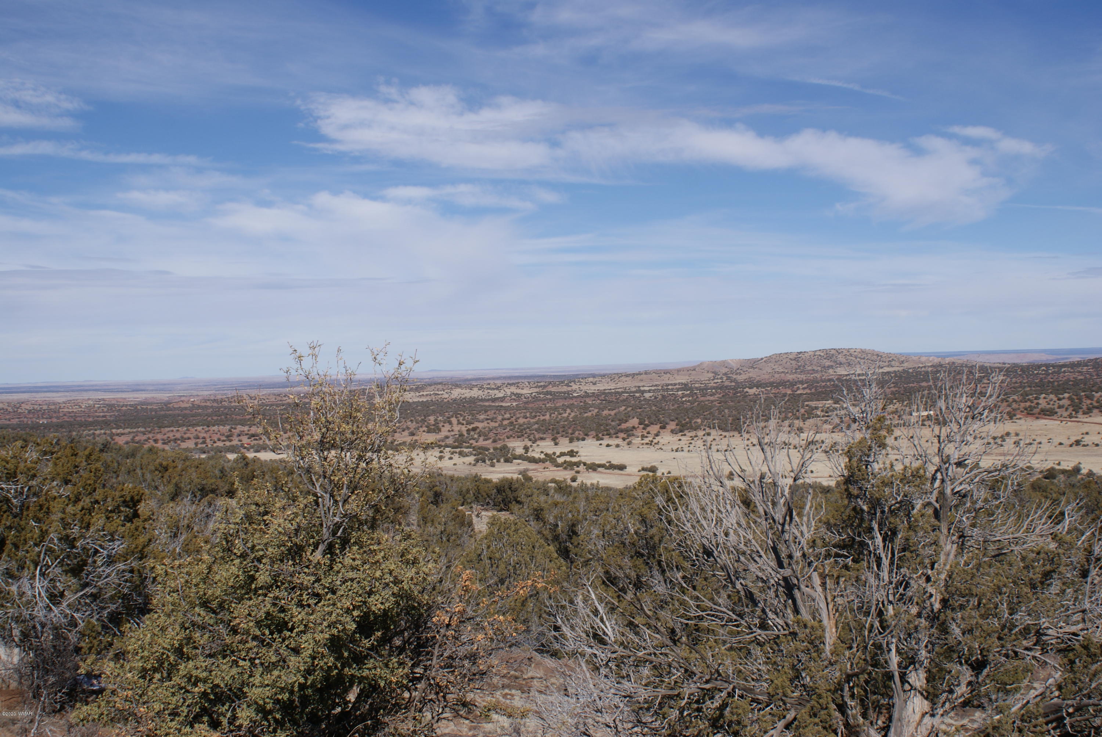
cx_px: 551
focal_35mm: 39
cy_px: 368
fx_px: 1195
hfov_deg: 49.5
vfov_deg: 34.3
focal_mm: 26
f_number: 9
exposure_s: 1/320
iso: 100
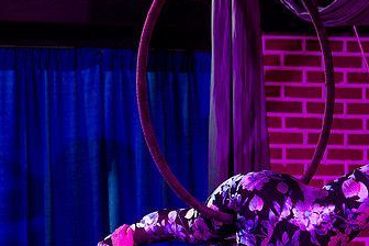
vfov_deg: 5.2
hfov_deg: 7.8
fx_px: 2716
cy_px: 172
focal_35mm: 265
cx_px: 165
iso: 2500
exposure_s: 1/320
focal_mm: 105
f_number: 4
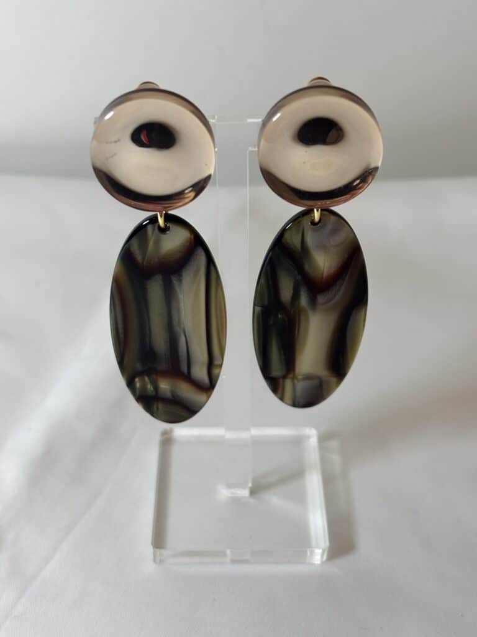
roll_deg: -0.6
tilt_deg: -37.5
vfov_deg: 36.8
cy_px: 318
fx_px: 955
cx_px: 238
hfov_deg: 28.0
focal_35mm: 52
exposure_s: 1/100
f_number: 1.6
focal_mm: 5.96
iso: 32
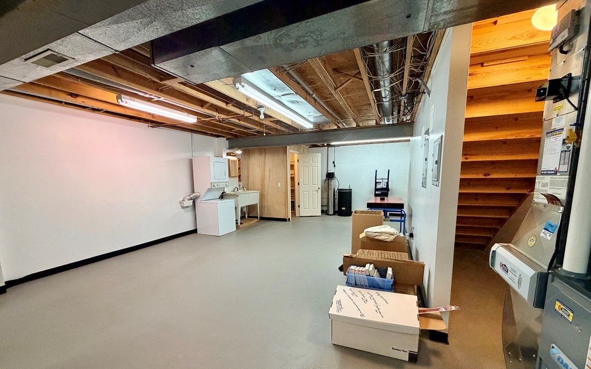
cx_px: 295
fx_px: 242
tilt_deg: -8.4
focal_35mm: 15
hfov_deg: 101.5
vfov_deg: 74.4
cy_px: 210
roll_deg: +0.3
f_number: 2.2
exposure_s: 1/120
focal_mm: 2.22
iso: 320
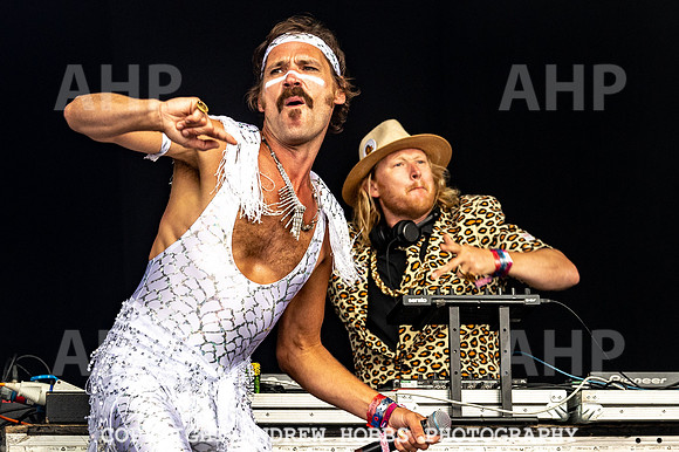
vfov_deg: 6.7
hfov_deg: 10.1
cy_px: 129
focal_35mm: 203
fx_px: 3830
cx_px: 380
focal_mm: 120
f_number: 5
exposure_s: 1/500
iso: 1600
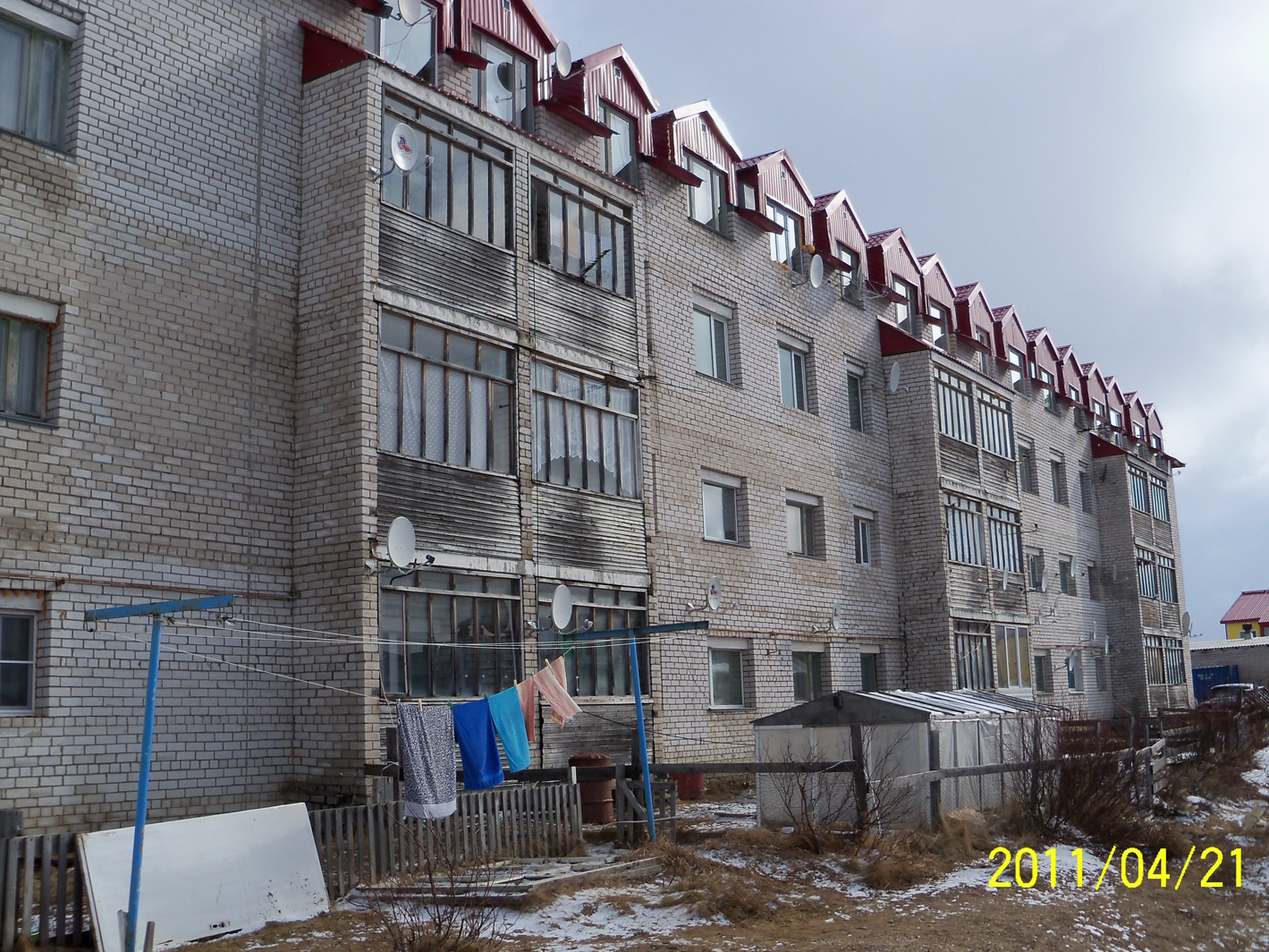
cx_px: 654
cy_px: 492
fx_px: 1356
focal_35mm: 37
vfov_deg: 38.7
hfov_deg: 50.1
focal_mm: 6.2
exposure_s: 1/1000
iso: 80
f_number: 3.5
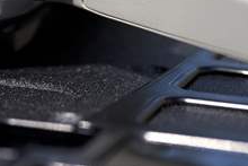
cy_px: -104
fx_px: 1751
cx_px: -110
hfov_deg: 8.0
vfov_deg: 5.4
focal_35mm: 254
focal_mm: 70
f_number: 4
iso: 400
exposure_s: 1/3200
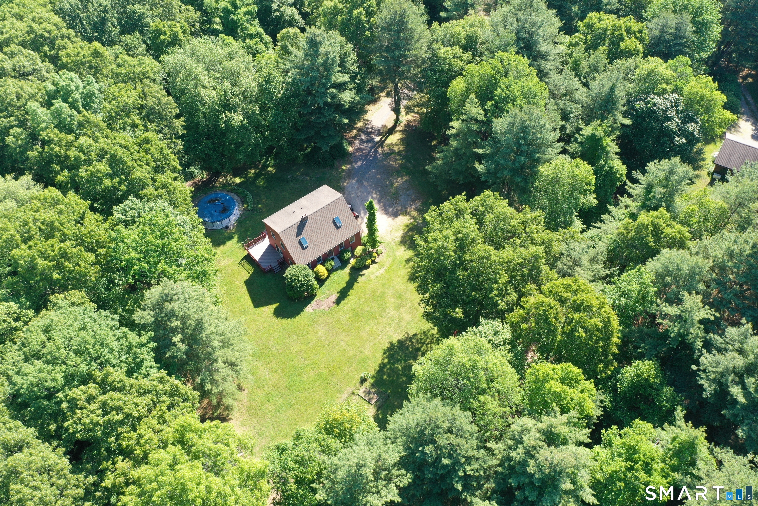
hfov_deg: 65.5
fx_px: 590
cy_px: 253
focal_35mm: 28
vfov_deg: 46.4
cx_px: 379
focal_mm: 10.26
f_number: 5
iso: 100
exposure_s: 1/100
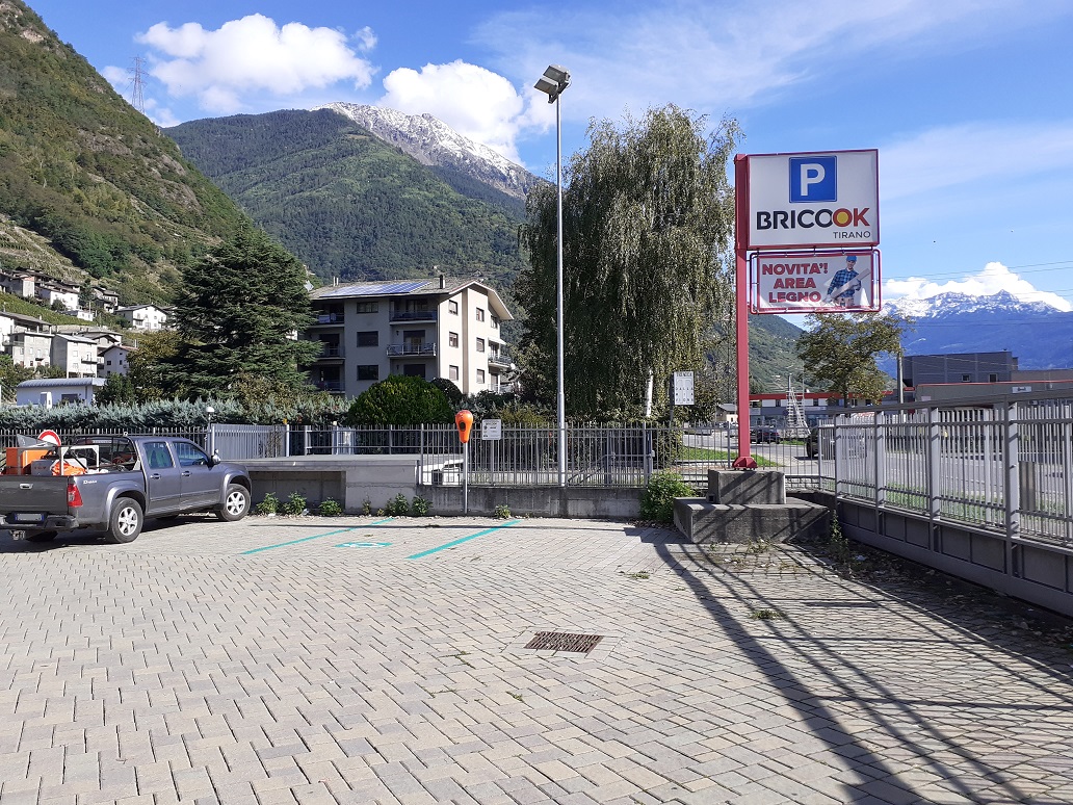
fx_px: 837
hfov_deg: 65.3
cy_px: 402
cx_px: 536
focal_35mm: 27
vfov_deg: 51.4
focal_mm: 3.6
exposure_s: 1/1274
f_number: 1.9
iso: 40
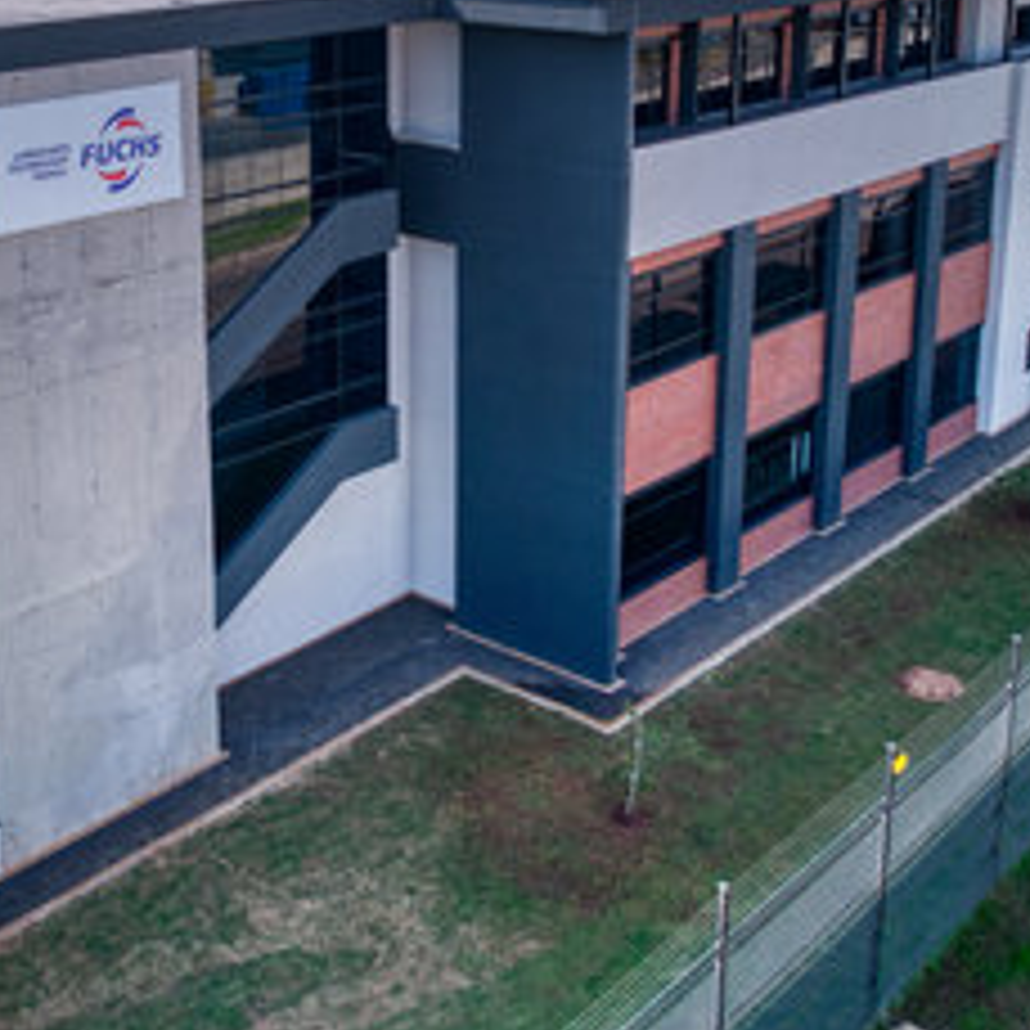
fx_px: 1650
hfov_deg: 34.5
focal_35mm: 49
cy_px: 252
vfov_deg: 33.9
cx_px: 391
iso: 100
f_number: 2.8
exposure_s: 1/2500
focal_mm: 8.38
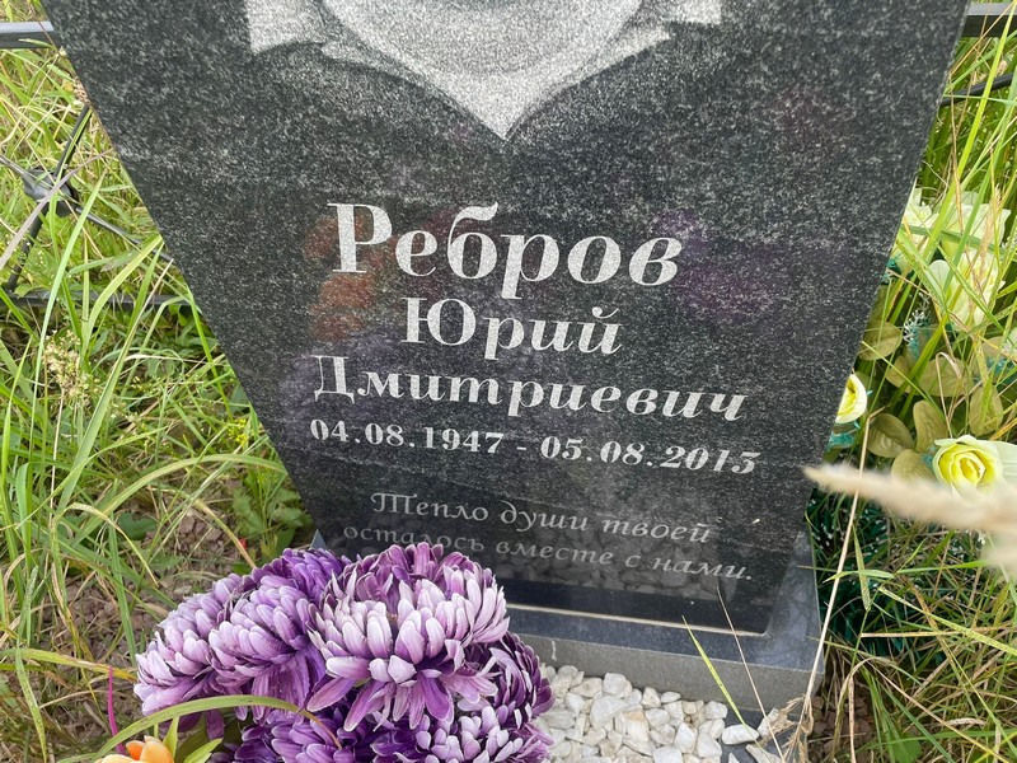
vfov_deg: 53.1
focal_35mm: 26
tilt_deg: -47.8
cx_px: 508
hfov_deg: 67.3
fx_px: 764
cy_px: 382
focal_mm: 4.2
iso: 32
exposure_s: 1/262
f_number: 1.6
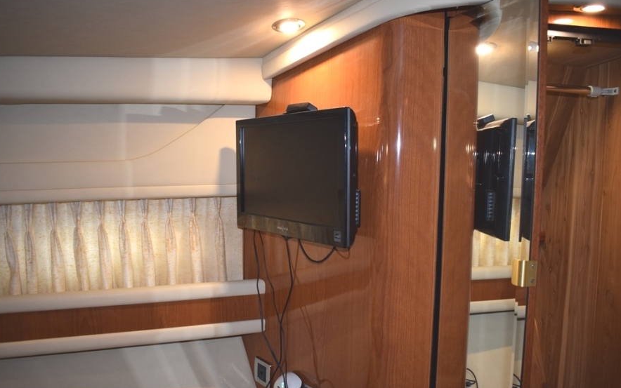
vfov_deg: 44.6
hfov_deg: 66.5
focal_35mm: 28
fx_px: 474
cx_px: 306
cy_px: 201
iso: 1250
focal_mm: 18
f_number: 3.5
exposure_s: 1/60
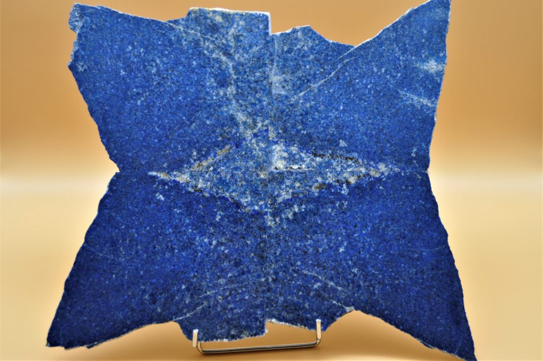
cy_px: 180
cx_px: 272
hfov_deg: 46.5
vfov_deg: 31.8
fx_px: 633
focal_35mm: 42
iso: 400
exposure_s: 1/80
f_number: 4.5
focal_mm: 28
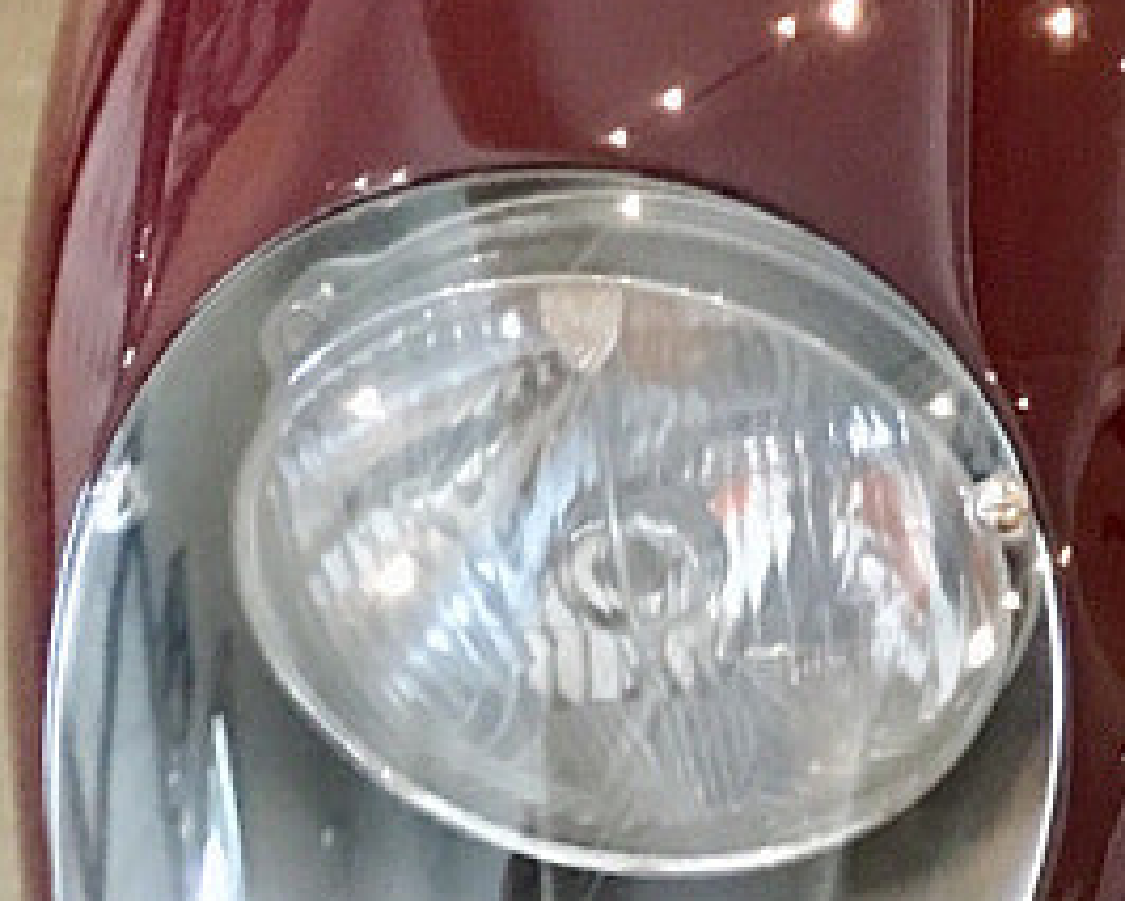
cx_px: 3028
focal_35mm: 170
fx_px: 5662
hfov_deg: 9.6
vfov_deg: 9.1
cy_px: 148
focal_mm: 4.15
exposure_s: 1/4
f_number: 2.2
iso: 50
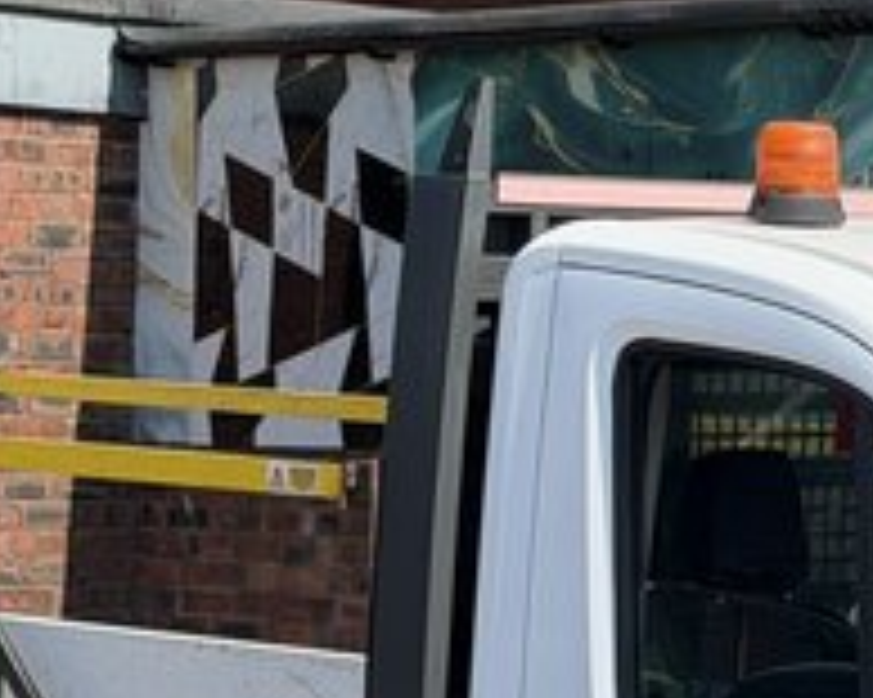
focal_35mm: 193
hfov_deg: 10.0
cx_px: 814
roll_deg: -2.8
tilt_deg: -1.9
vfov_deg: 8.0
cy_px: 766
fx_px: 4984
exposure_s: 1/4329
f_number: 1.78
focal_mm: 6.76
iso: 80
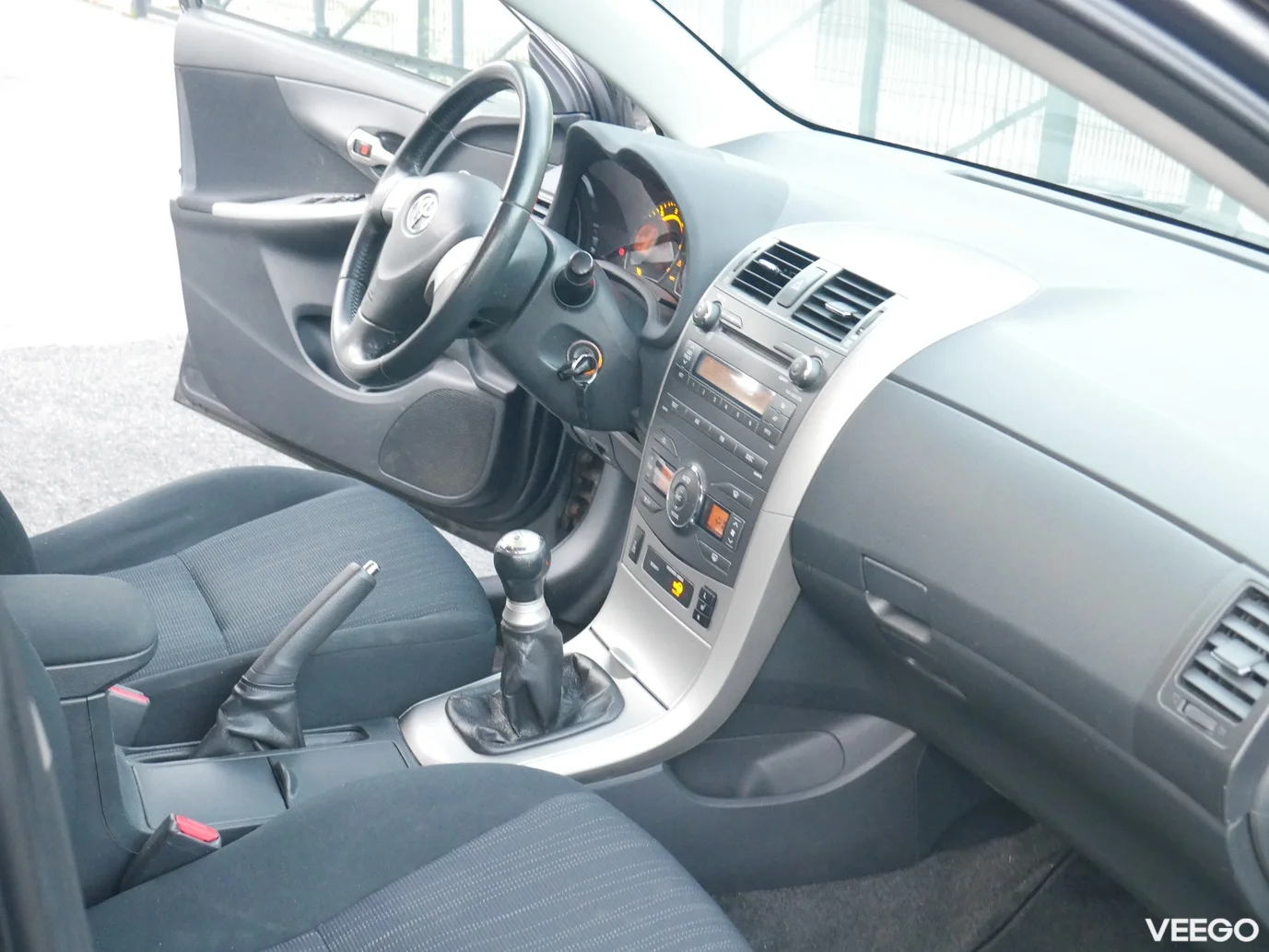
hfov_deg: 41.2
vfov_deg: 31.5
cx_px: 634
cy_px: 476
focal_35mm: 46
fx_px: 1687
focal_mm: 23
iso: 3200
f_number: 5.1
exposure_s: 1/20
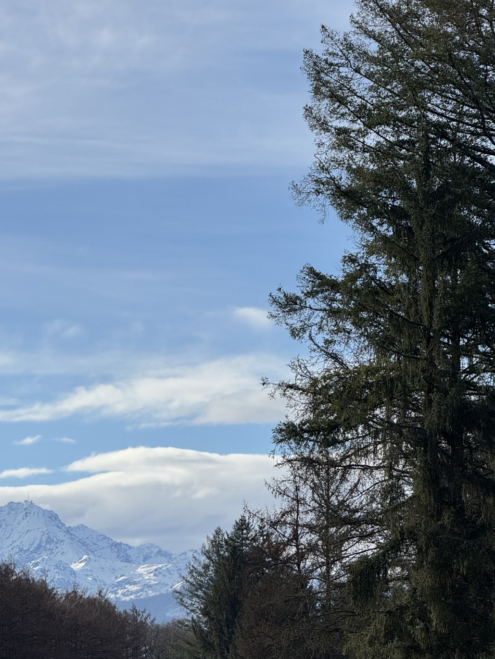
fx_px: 3335
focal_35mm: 175
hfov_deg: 8.5
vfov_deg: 11.3
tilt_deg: +5.3
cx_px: 224
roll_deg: +0.8
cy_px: 434
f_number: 2.8
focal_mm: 15.66
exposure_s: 1/3058
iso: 50
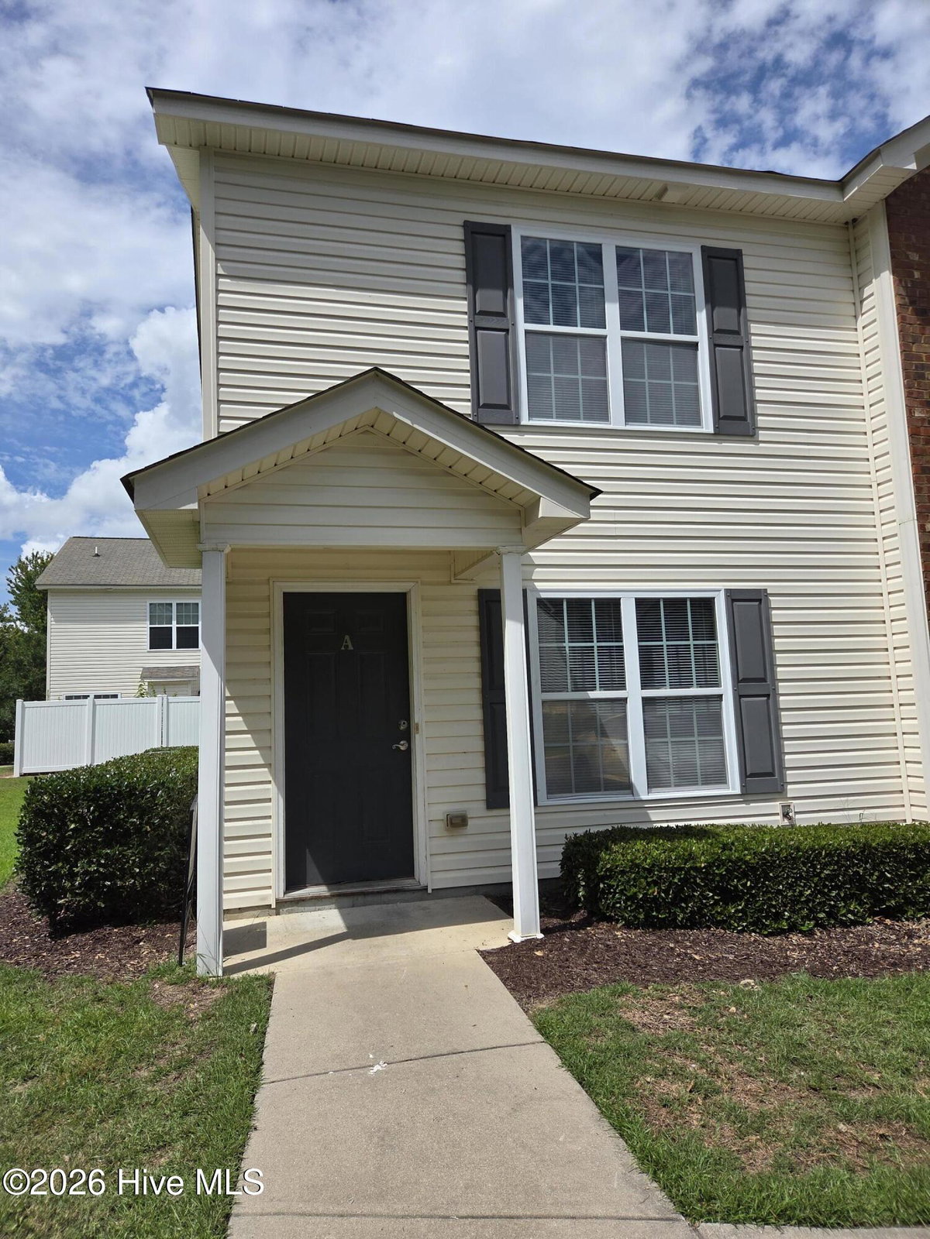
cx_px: 465
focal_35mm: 23
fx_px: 824
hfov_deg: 58.9
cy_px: 620
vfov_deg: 73.9
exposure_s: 1/7891
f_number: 1.8
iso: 64
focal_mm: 5.4
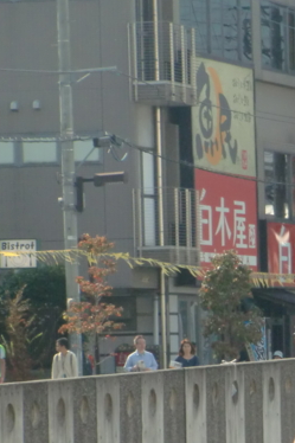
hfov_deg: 3.7
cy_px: 334
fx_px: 4601
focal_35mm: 374
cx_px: 423
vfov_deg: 5.5
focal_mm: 30.1
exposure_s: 1/1000
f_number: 4.8
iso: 160
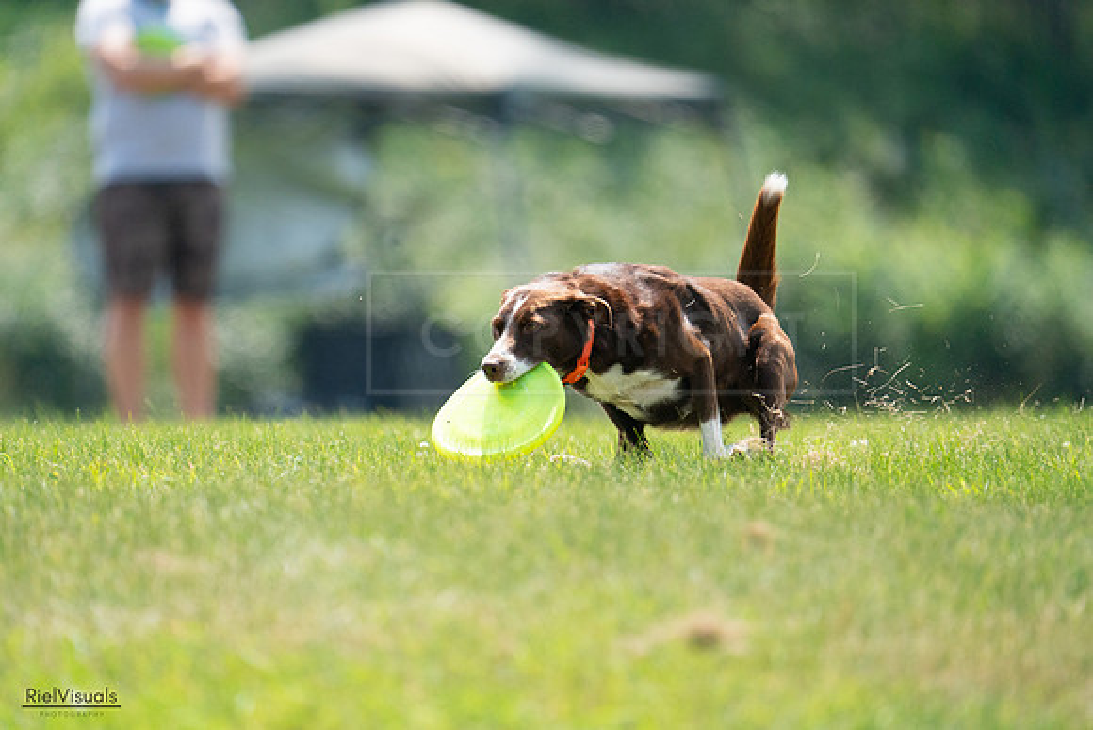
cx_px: 537
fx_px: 18788
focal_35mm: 619
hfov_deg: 3.3
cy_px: 365
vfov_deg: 2.2
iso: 2500
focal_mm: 600
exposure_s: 1/4000
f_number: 6.3
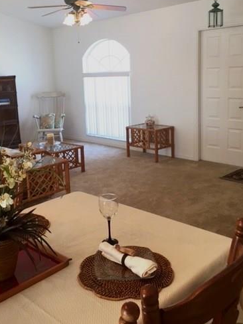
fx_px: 356
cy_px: 128
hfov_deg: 37.7
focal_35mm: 38
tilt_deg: -9.1
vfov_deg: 48.7
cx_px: 108
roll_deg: +2.6
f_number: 2.2
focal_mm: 4.15
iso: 32
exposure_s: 1/30
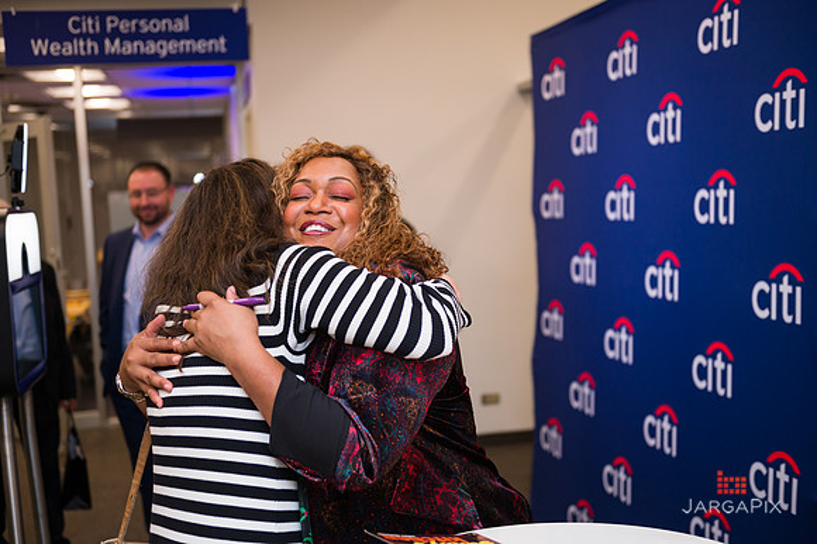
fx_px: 1021
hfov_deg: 43.6
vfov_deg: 29.8
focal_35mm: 45
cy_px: 272
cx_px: 408
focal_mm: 45
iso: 400
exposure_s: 1/200
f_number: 3.2
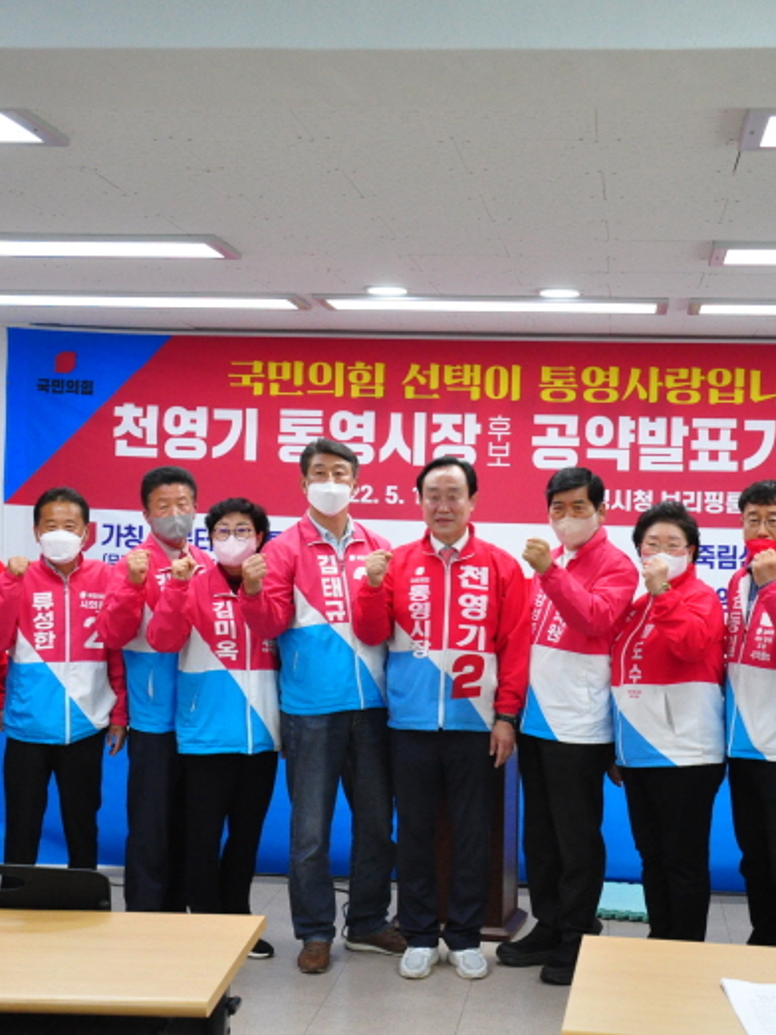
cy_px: 515
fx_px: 1585
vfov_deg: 36.2
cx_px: 460
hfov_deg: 27.5
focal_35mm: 53
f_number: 5.6
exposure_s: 1/200
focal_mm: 24
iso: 2000
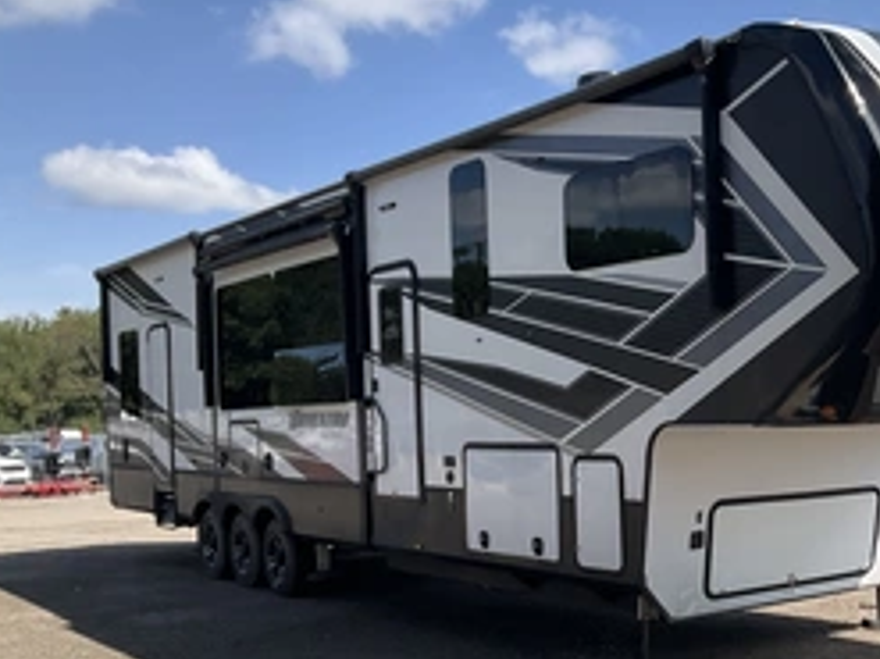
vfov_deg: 30.8
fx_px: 1194
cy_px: 399
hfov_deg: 39.1
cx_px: 688
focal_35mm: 47
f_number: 1.8
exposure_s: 1/1377
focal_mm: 3
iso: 25
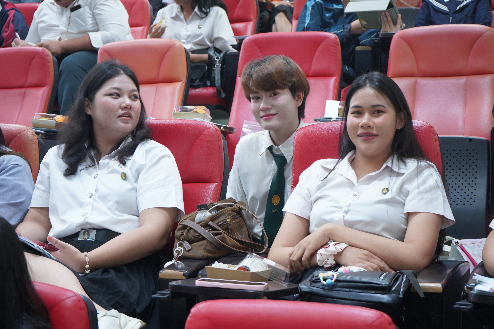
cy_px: 164
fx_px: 919
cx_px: 247
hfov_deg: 30.1
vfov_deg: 20.3
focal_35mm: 67
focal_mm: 67
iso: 3200
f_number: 6.3
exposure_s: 1/40
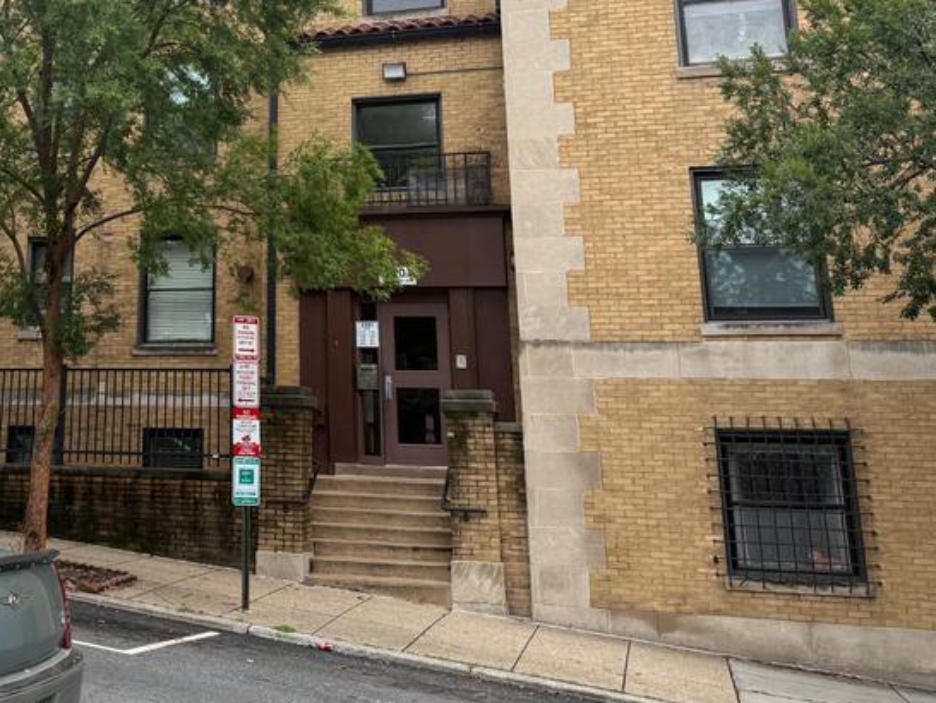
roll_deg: -1.6
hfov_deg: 40.2
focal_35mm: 45
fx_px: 1217
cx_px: 173
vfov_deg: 31.0
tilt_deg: +17.9
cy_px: 96
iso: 100
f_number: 1.78
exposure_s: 1/1522
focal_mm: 6.76
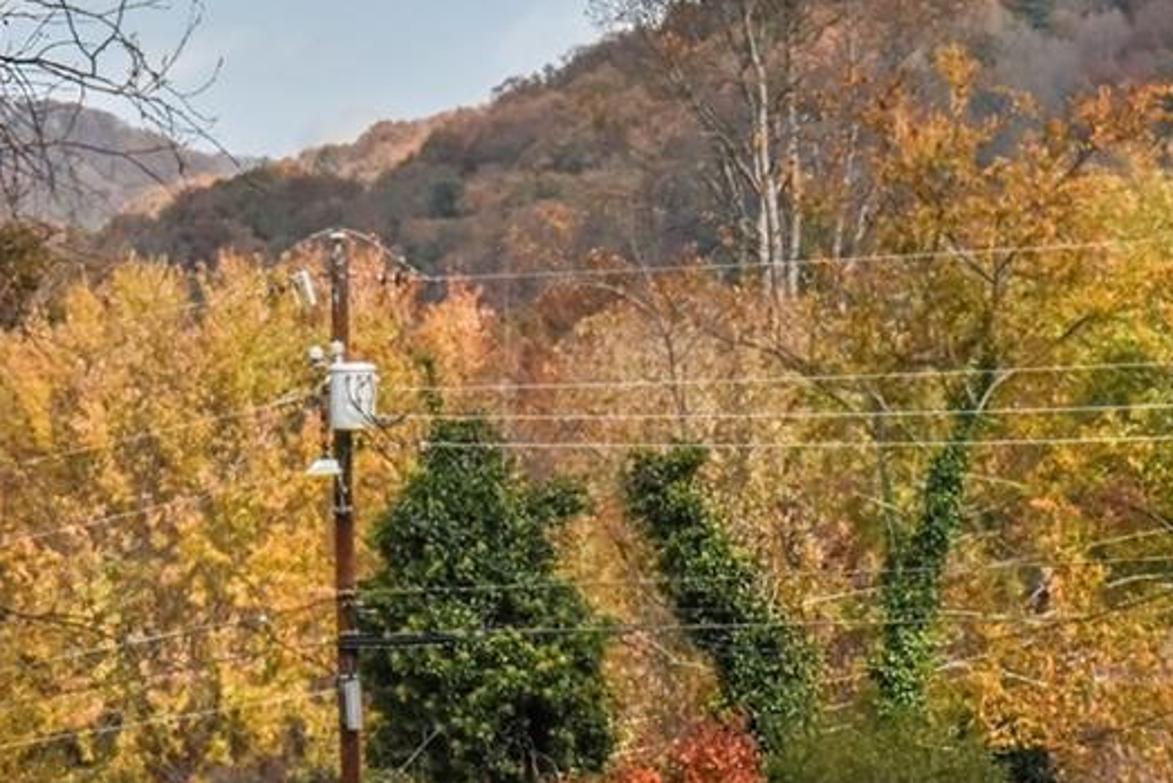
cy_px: 98
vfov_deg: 5.8
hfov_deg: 8.7
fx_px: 7659
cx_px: 267
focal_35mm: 235
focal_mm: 120
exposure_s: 1/1600
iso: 4000
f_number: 20
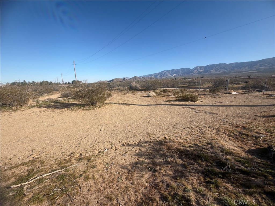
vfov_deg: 85.7
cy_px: 103
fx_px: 111
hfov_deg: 102.1
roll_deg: +1.4
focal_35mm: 14
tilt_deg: -10.8
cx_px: 138
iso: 25
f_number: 2.2
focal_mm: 2.22
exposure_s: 1/770
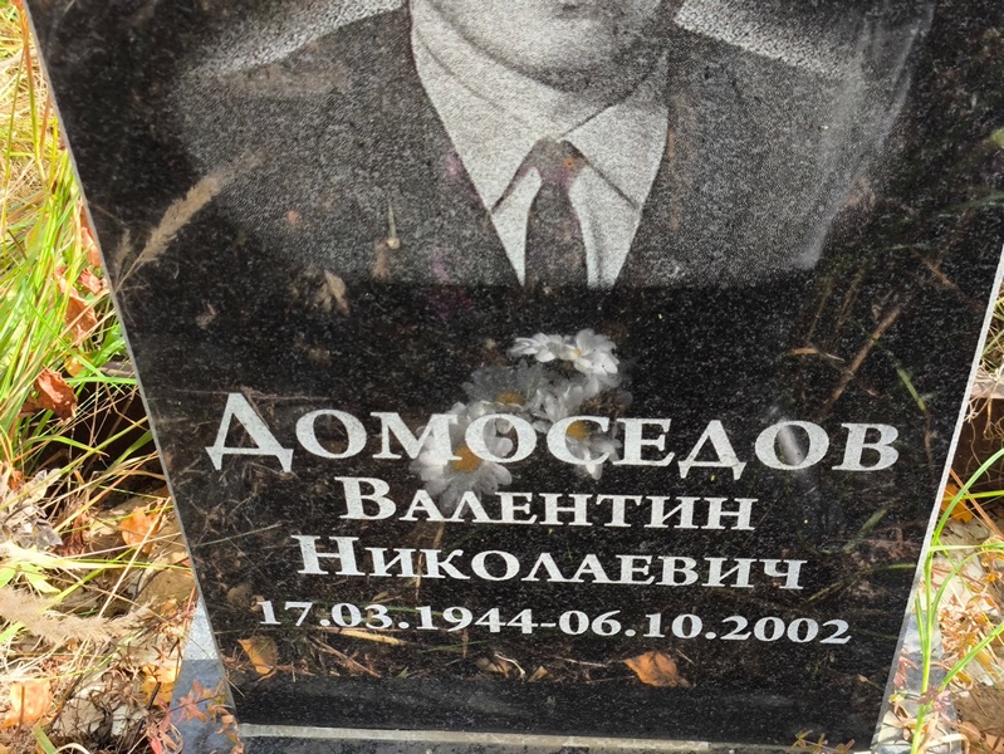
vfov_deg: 29.1
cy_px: 377
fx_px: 1451
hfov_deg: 38.2
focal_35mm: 50
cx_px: 502
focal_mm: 4.71
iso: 50
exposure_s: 1/174
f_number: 1.7
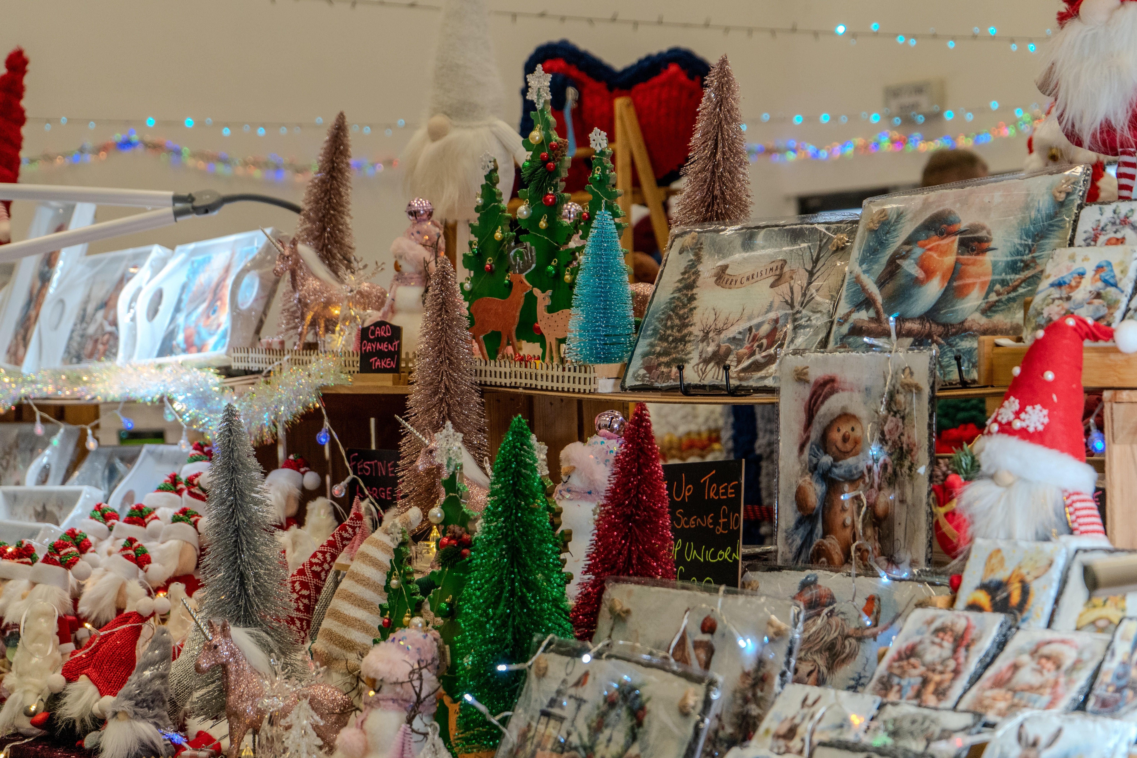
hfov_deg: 28.8
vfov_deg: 19.5
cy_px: 379
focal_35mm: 70
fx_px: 2211
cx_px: 568
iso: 4000
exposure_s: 1/250
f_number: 5.6
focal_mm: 70
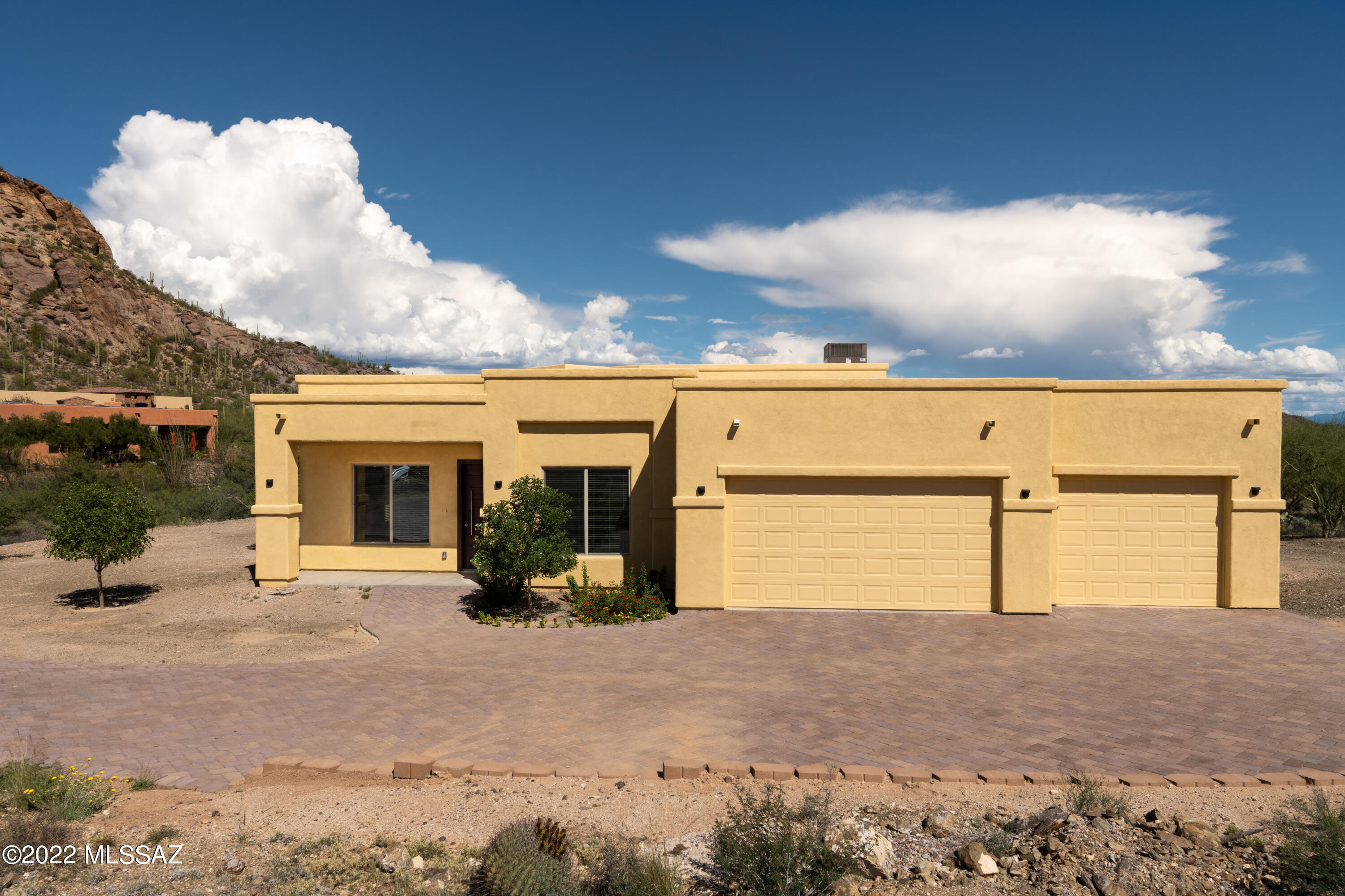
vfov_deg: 53.1
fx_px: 897
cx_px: 672
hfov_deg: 73.7
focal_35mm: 24
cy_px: 448
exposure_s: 1/320
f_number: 16
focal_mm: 24
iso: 160
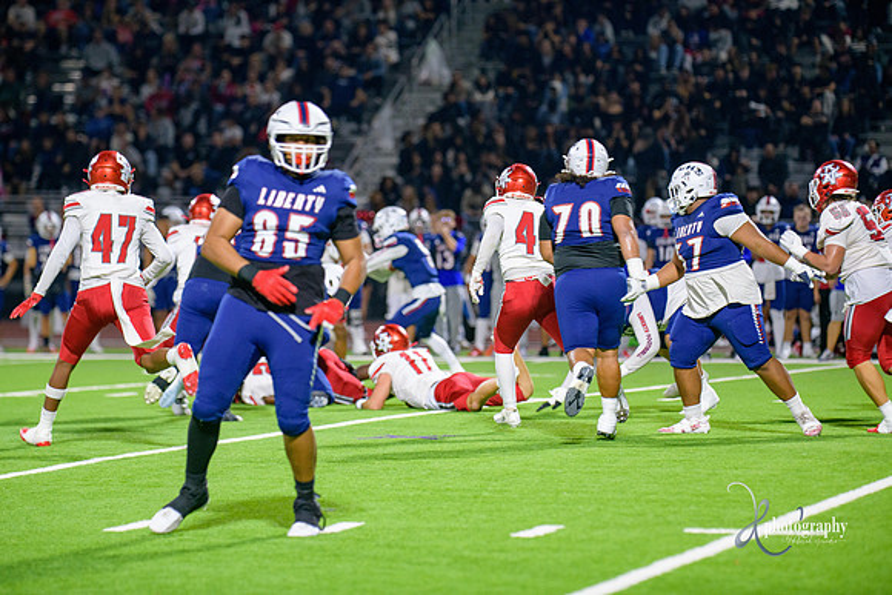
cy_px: 298
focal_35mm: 195
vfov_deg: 7.0
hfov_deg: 10.5
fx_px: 4833
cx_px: 446
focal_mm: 195
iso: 2000
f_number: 2.8
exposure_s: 1/250
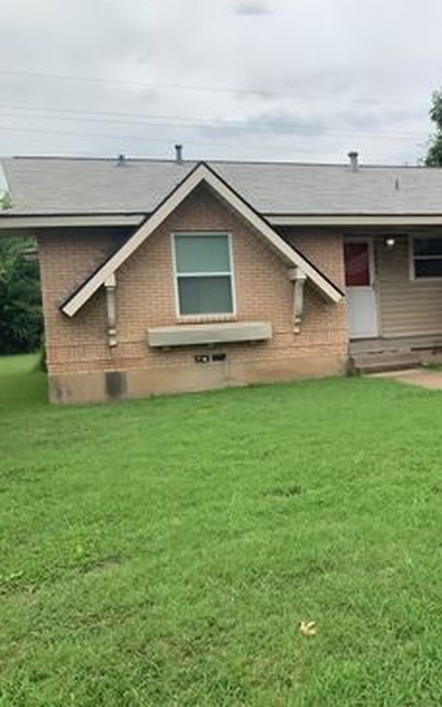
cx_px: 432
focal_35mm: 42
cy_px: 349
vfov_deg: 47.2
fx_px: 809
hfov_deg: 28.8
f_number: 1.8
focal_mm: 3
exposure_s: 1/1626
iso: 16
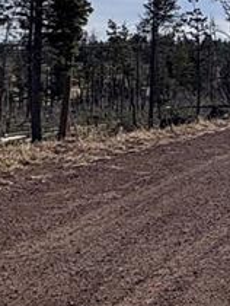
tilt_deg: -0.2
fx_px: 707
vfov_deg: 24.1
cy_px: 77
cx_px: 477
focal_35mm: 80
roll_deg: +0.0
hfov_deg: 14.7
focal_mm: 2.22
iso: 50
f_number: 2.2
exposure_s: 1/4926
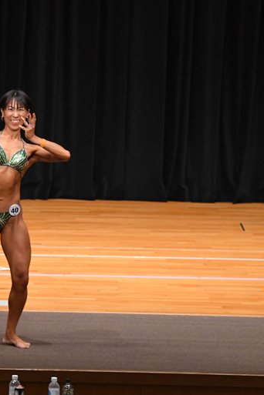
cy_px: 198
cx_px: -11
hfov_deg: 5.2
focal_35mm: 263
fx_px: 2893
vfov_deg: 7.8
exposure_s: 1/400
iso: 4000
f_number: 5.6
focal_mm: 116
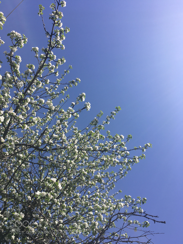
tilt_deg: +64.8
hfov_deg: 48.2
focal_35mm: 29
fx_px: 204
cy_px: 122
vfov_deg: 61.7
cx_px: 92
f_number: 2.2
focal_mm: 4.15
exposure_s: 1/1709
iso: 25
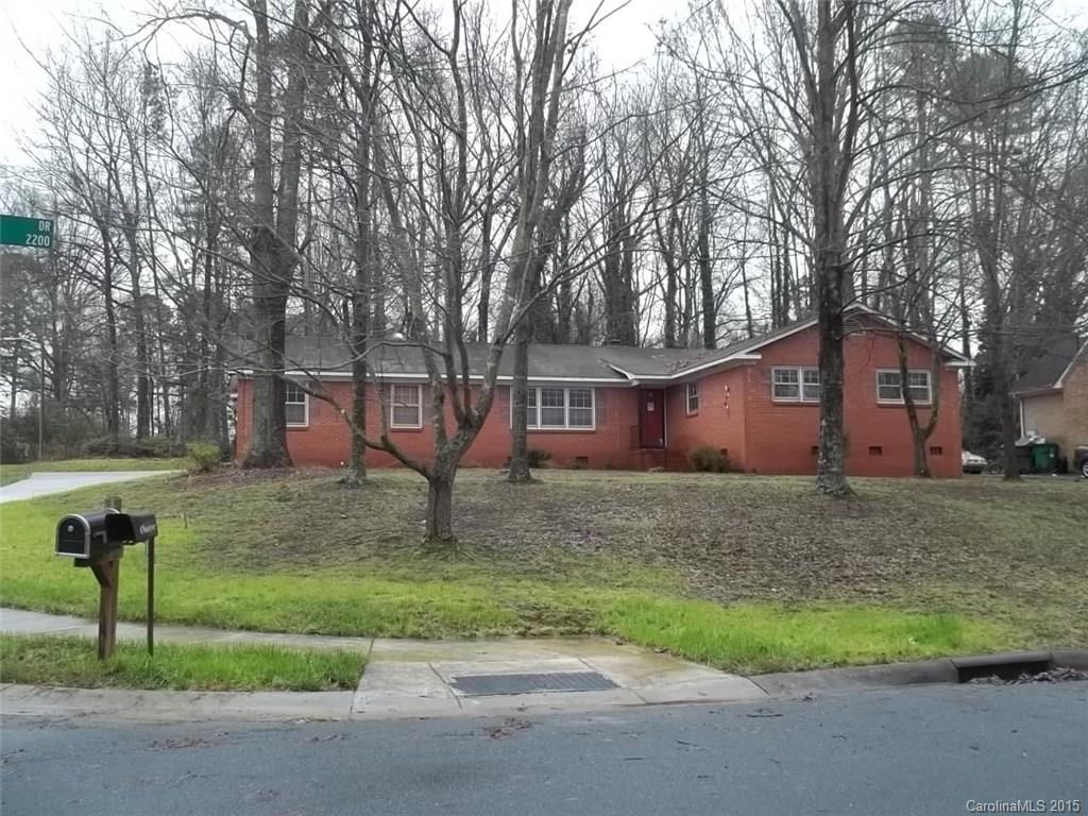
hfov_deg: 55.4
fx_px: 1037
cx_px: 544
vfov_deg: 42.9
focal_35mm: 33
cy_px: 408
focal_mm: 5.9
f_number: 3.3
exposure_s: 1/50
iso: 64
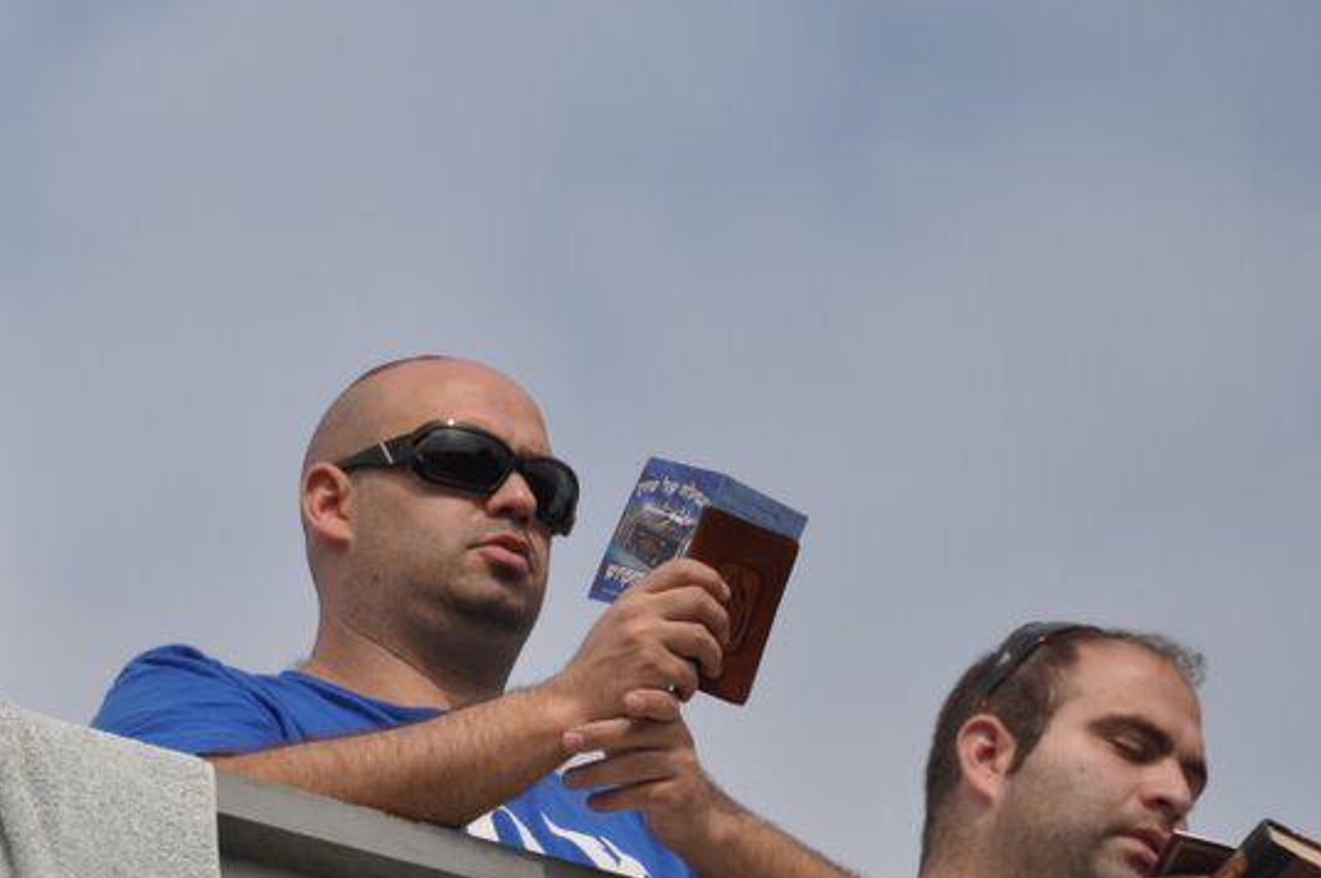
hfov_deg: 3.6
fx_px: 21000
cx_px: 357
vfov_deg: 2.4
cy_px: 577
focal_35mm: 573
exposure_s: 1/2000
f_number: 5.6
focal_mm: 200
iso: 250
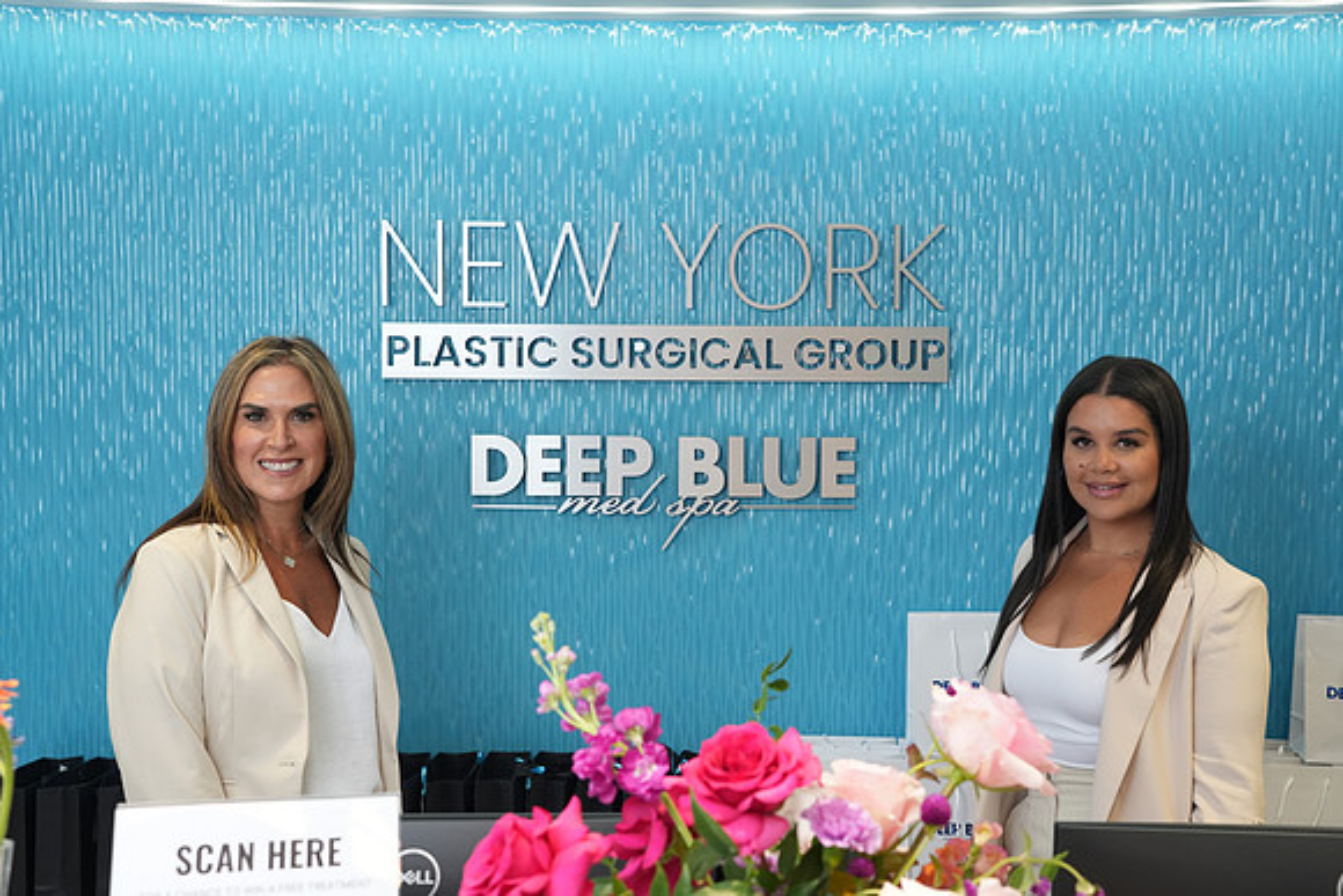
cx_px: 672
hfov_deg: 41.1
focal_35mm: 48
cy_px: 448
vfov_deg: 28.1
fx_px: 1791
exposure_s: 1/250
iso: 1600
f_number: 5.6
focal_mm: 48
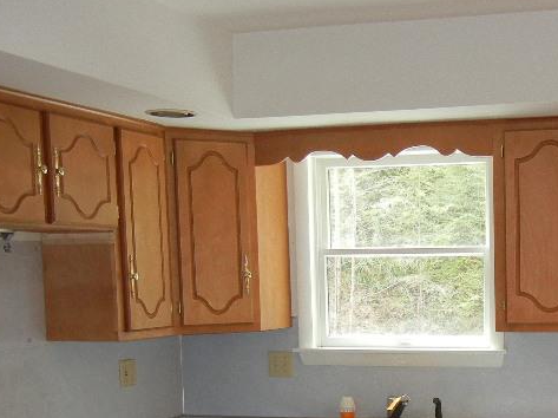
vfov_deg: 21.9
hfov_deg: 28.9
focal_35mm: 65
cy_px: 403
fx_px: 1047
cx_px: 477
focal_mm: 5.4
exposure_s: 1/30
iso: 200
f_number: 3.5
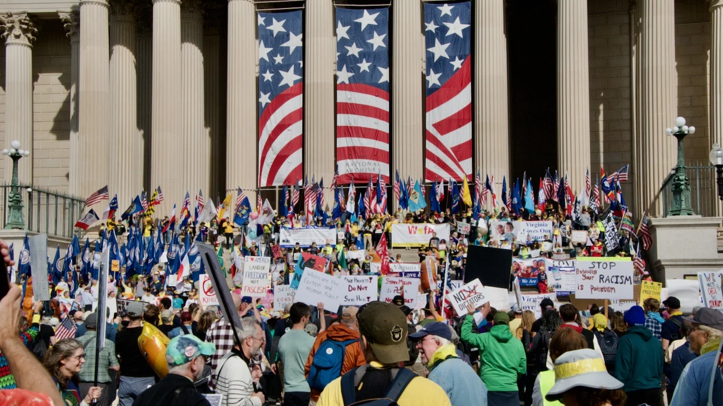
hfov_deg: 37.5
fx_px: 1064
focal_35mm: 56
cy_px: 203
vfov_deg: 21.6
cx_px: 363
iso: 400
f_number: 14
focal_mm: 35
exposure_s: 1/800
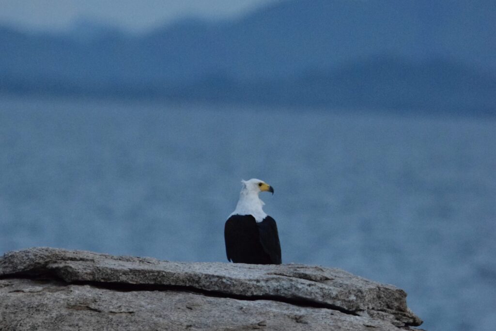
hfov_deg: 3.0
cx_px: 248
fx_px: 9507
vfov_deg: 2.0
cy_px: 166
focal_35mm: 690
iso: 6400
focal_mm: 460
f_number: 6.3
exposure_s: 1/800
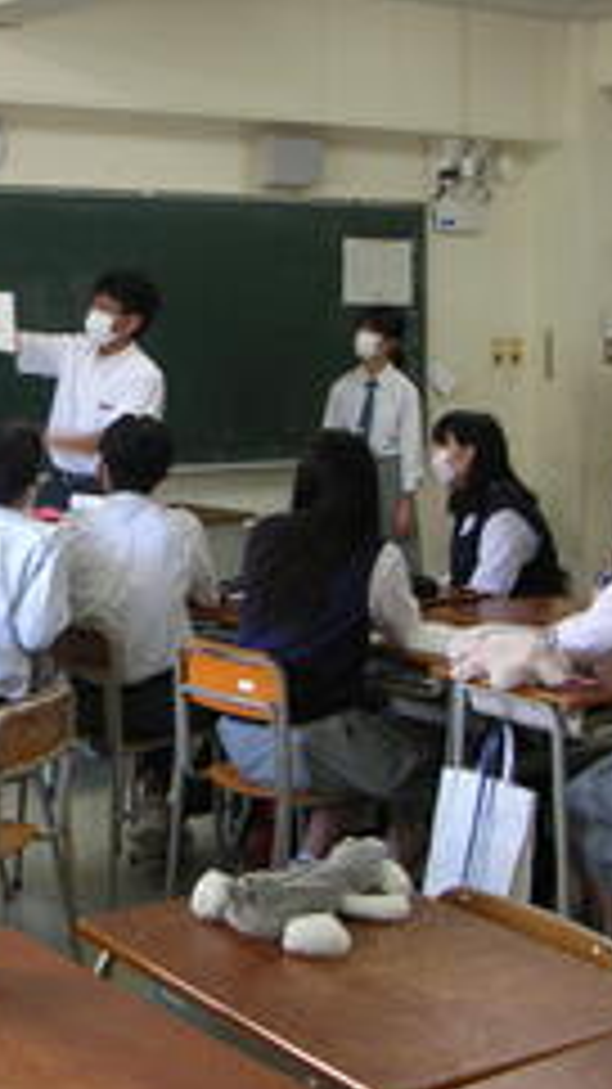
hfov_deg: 18.8
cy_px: 454
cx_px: 58
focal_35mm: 63
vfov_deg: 33.3
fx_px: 1819
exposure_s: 1/16.8
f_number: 2.8
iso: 50
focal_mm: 5.8
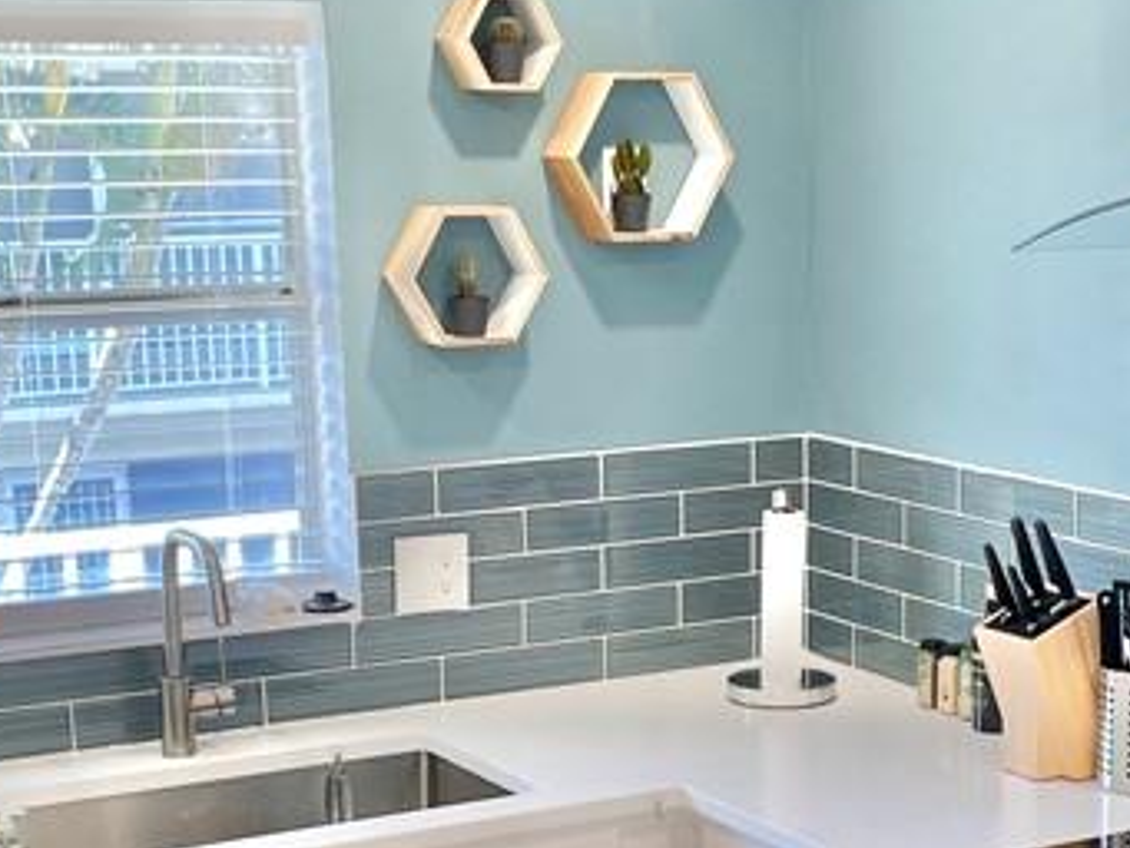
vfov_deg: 18.7
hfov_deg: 24.8
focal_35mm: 78
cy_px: 696
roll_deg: +0.4
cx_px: 799
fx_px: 2547
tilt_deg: -12.8
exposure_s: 1/120
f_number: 1.6
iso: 50
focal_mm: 4.2
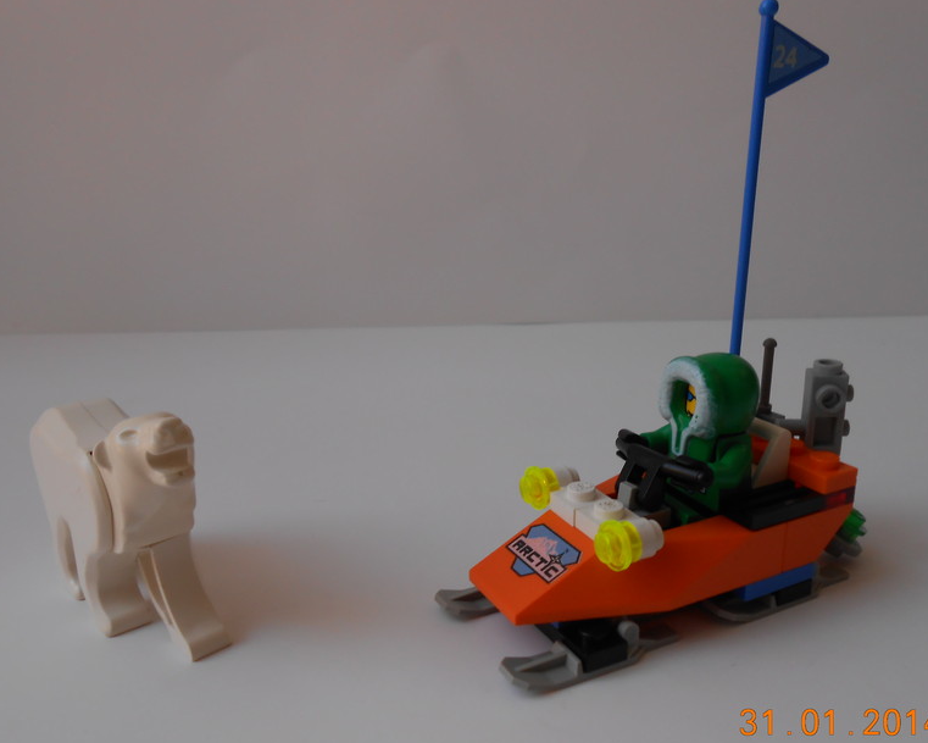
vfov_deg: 48.5
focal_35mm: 30
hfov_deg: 58.8
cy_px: 400
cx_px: 459
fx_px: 824
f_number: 3.5
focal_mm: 4.6
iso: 100
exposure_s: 1/30
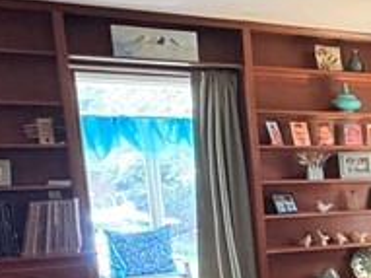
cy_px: 284
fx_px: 803
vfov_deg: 19.0
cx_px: 608
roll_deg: +1.3
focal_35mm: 75
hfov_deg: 20.7
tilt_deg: -8.9
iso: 640
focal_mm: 2.22
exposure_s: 1/60
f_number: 2.2
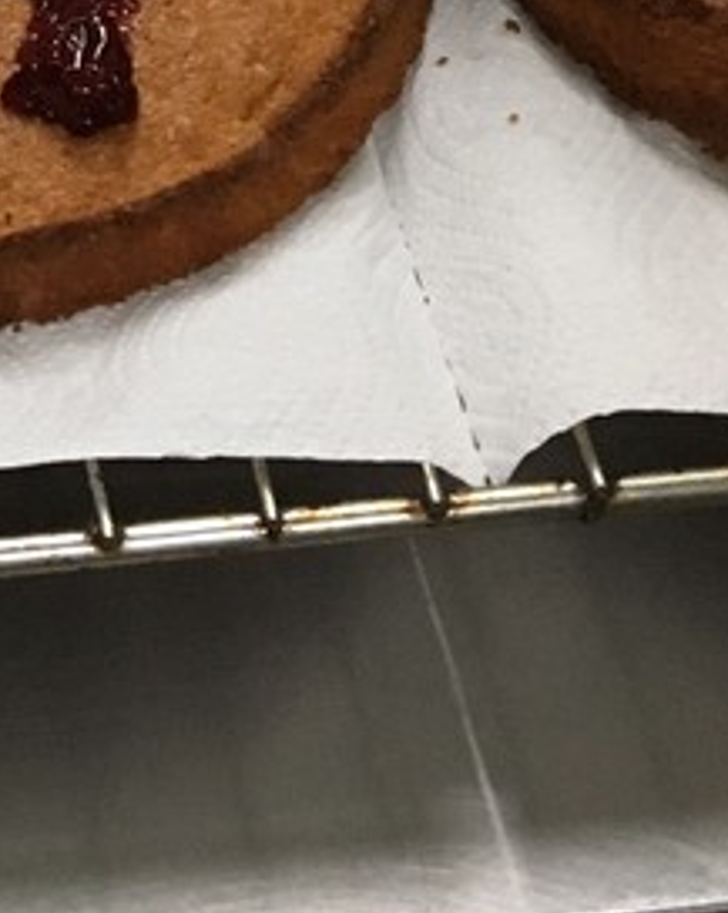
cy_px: -581
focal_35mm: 125
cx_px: -211
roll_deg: +4.6
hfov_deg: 12.0
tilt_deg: -32.3
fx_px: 3372
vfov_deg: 14.1
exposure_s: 1/30
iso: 125
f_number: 2.2
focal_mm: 4.15
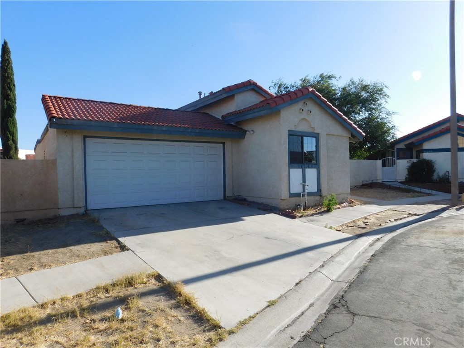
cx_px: 232
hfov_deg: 73.9
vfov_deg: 58.9
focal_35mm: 23
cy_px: 174
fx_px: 308
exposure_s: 1/1250
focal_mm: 4
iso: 125
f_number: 3
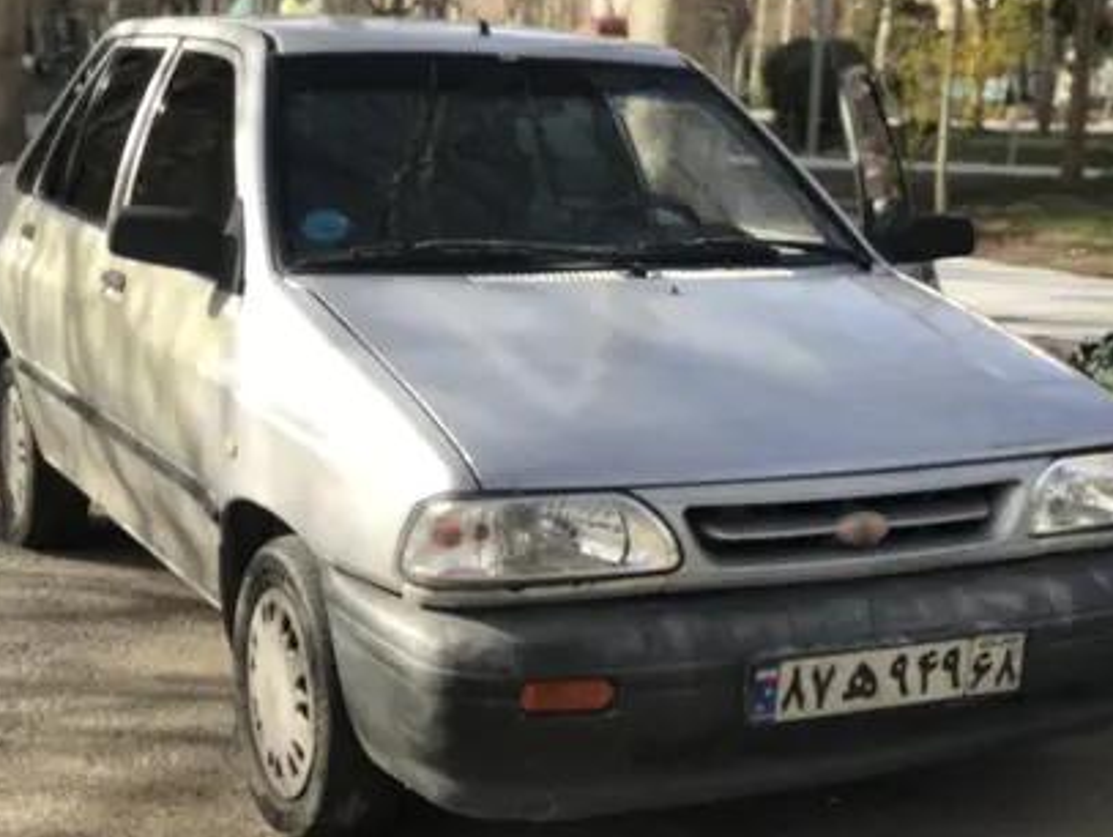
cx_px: 593
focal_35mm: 63
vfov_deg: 23.3
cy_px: 427
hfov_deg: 30.7
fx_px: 2027
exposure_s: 1/308
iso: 20
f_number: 2.8
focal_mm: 6.6
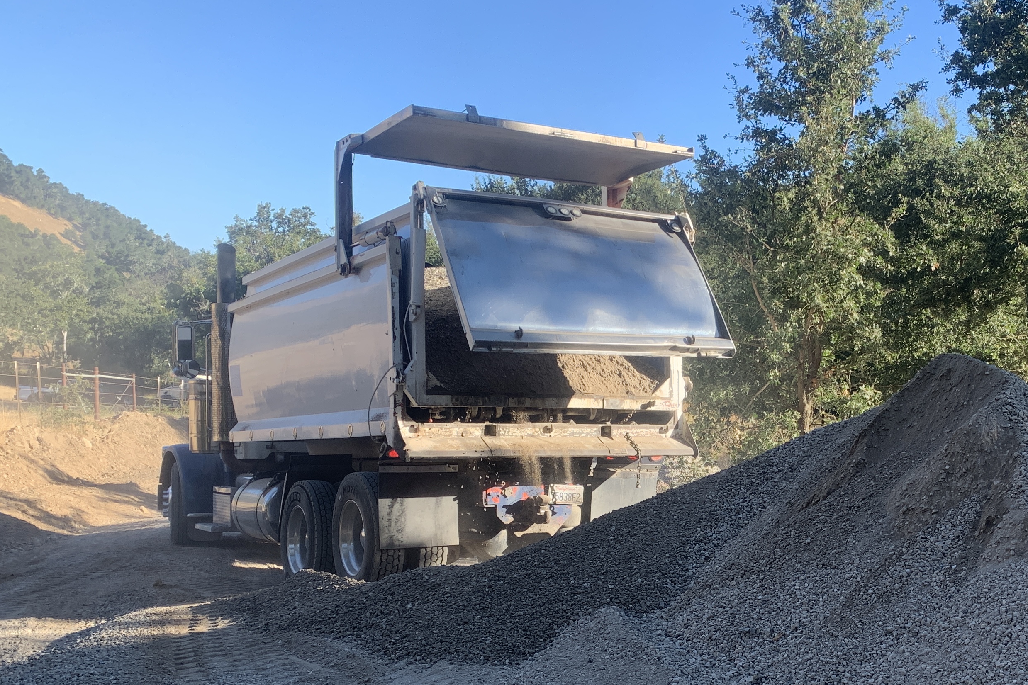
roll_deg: -1.4
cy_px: 520
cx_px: 736
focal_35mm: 44
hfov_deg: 43.4
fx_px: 1256
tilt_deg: -6.2
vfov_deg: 30.0
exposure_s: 1/656
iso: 25
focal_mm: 4.25
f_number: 1.8
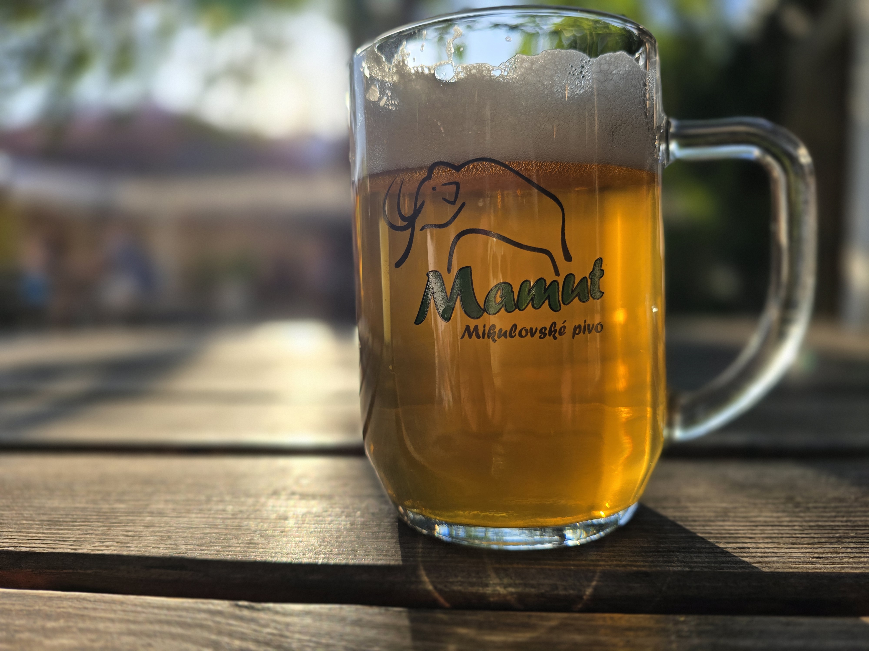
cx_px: 434
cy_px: 326
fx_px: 577
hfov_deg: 73.9
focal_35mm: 23
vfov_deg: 58.9
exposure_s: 1/696
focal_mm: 6.3
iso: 12
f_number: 1.7
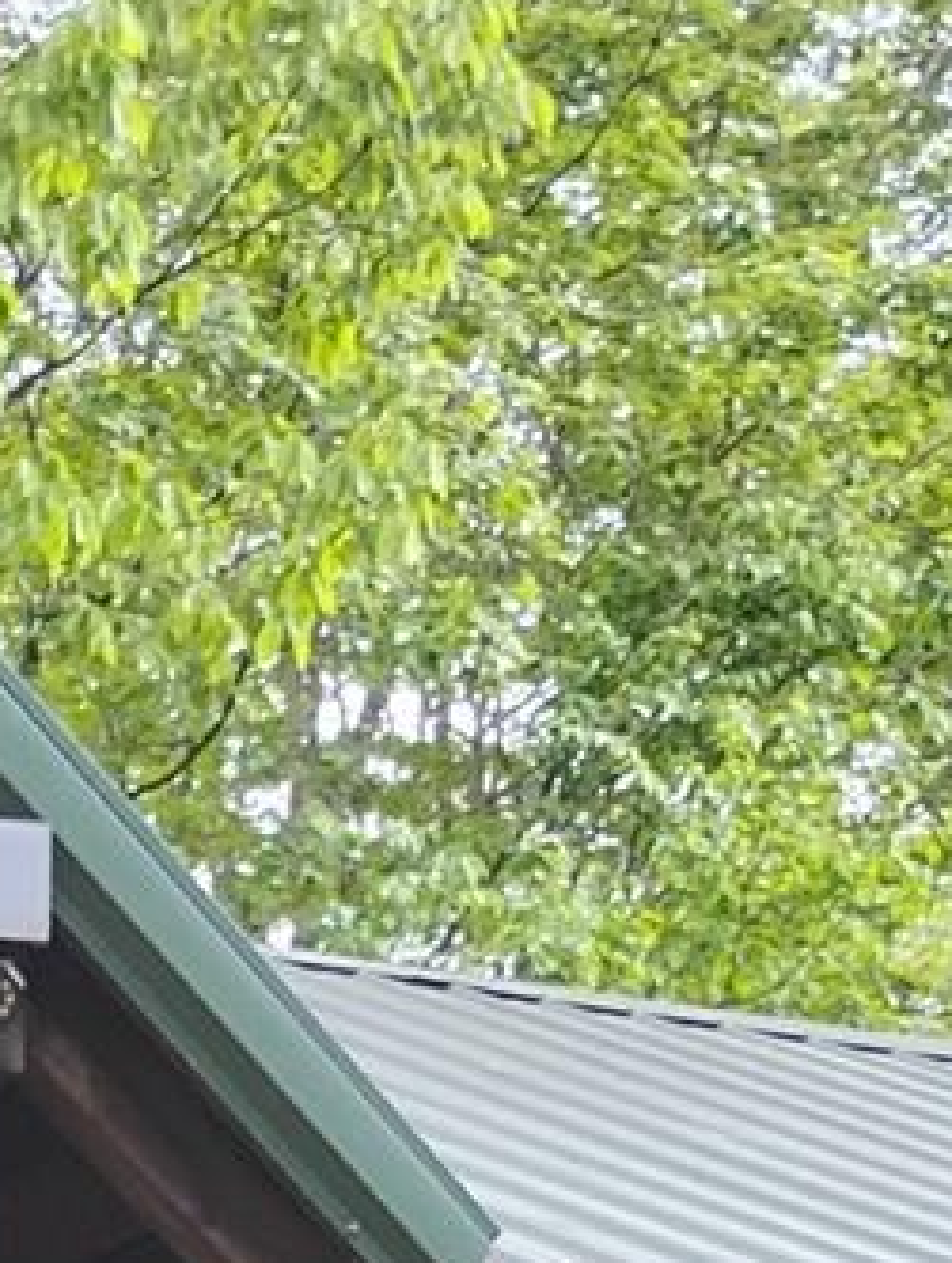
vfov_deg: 13.8
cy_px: 2166
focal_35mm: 129
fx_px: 4715
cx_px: -34
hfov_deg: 11.4
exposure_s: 1/120
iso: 359
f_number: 1.8
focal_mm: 4.26
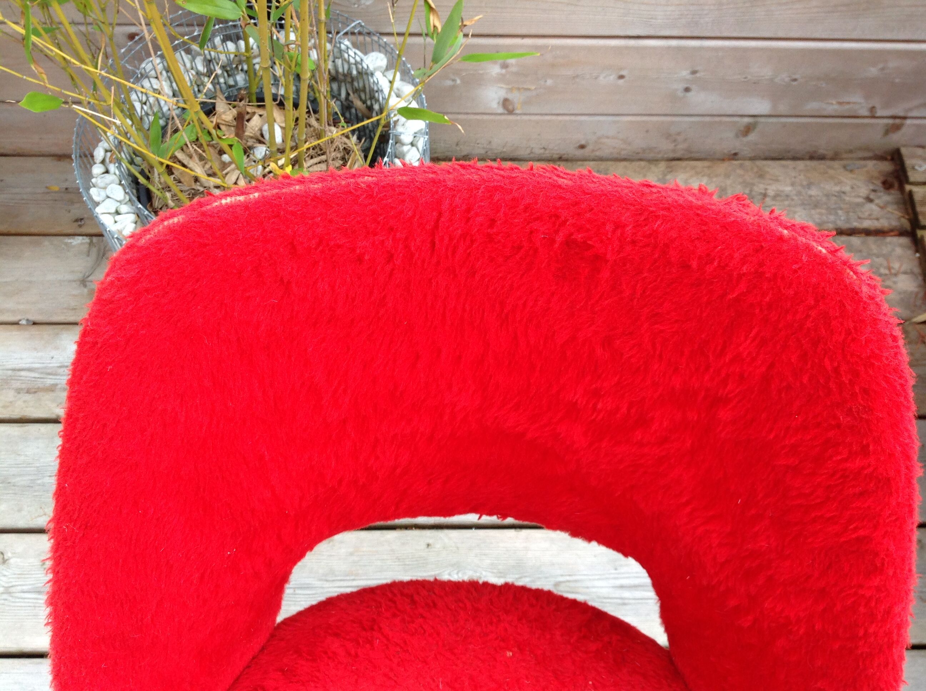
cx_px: 463
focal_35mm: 35
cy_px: 346
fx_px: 935
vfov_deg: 40.6
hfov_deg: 52.7
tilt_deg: -61.7
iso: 64
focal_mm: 4.28
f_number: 2.4
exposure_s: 1/120
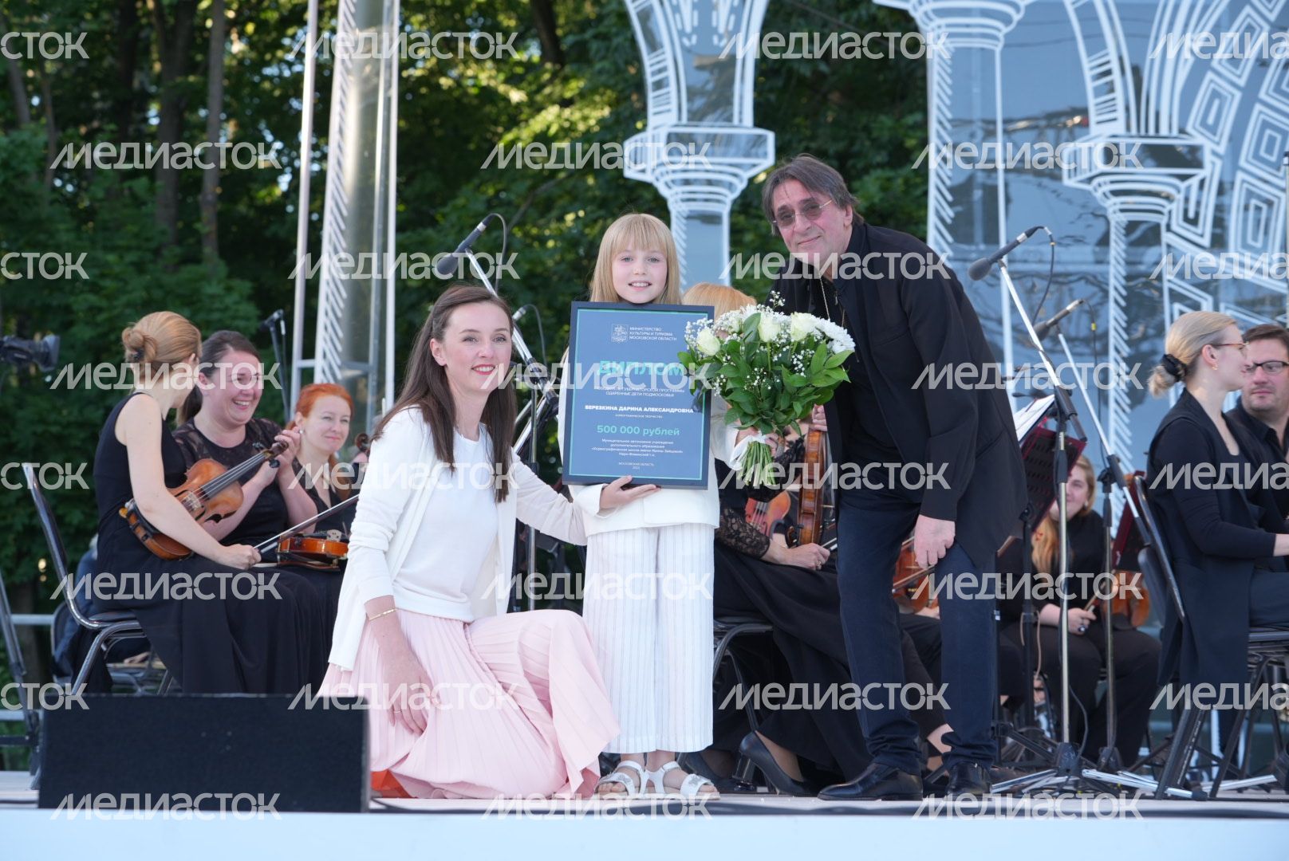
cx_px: 644
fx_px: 3189
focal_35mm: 89
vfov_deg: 15.4
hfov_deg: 22.9
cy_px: 430
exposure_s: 1/200
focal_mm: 89
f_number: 5.6
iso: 640
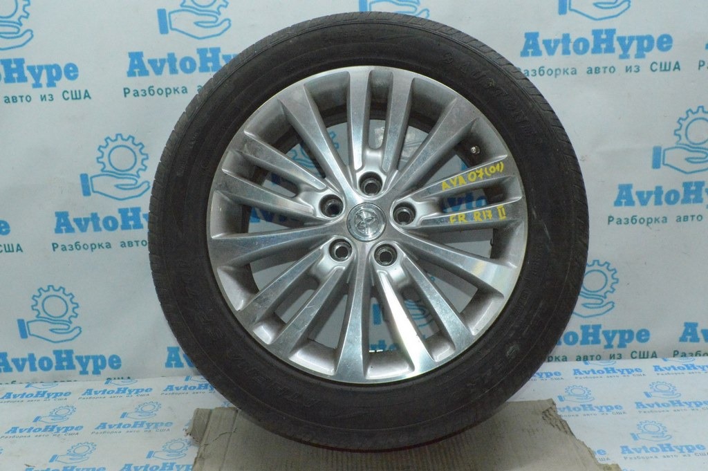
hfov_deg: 53.2
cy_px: 236
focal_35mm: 36
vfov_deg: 36.8
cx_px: 354
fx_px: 707
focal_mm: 24
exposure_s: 1/200
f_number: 16
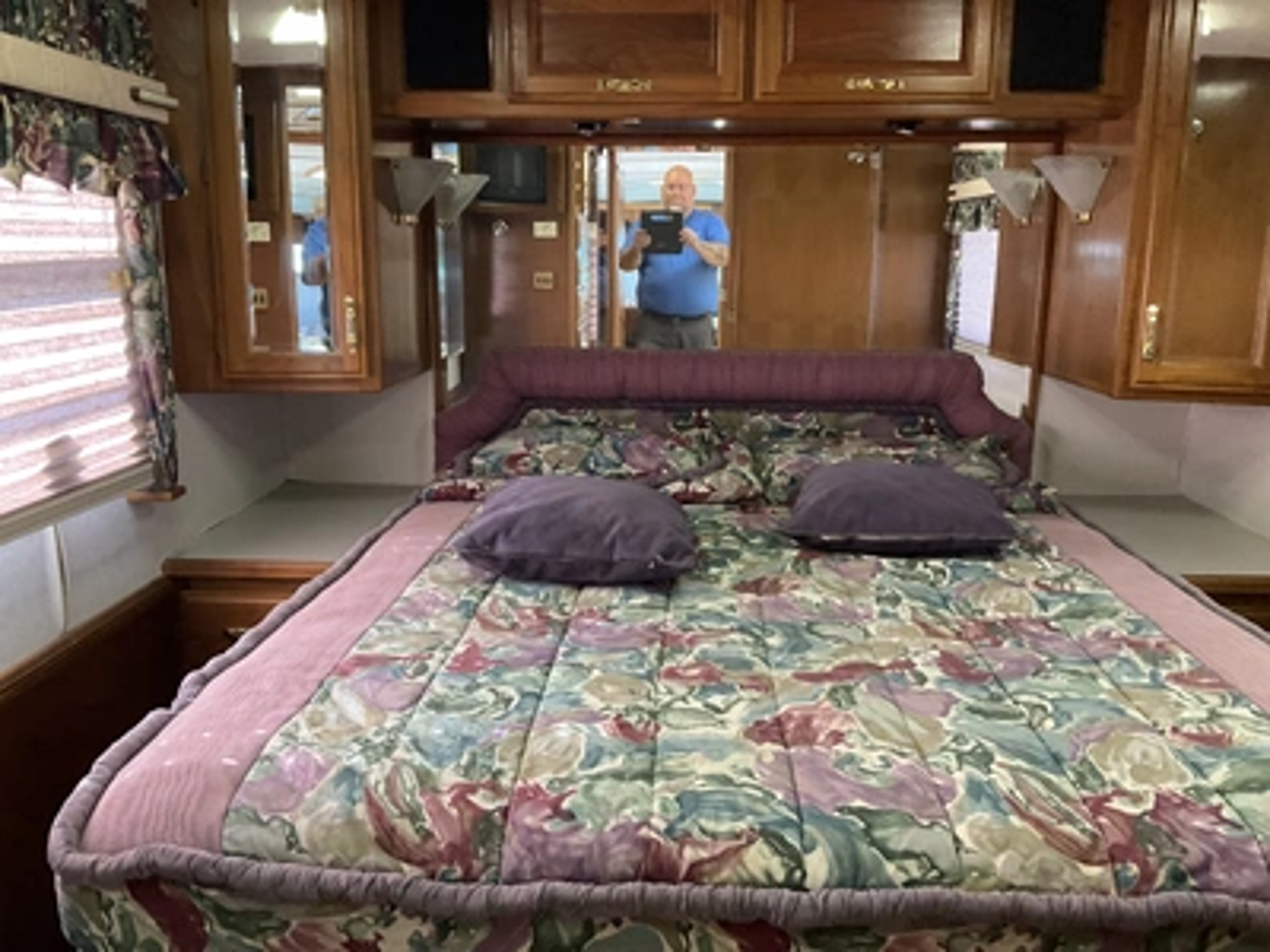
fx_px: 1064
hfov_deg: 61.7
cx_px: 635
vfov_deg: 48.2
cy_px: 476
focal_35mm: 29
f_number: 1.8
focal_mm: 3
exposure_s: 1/60
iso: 200
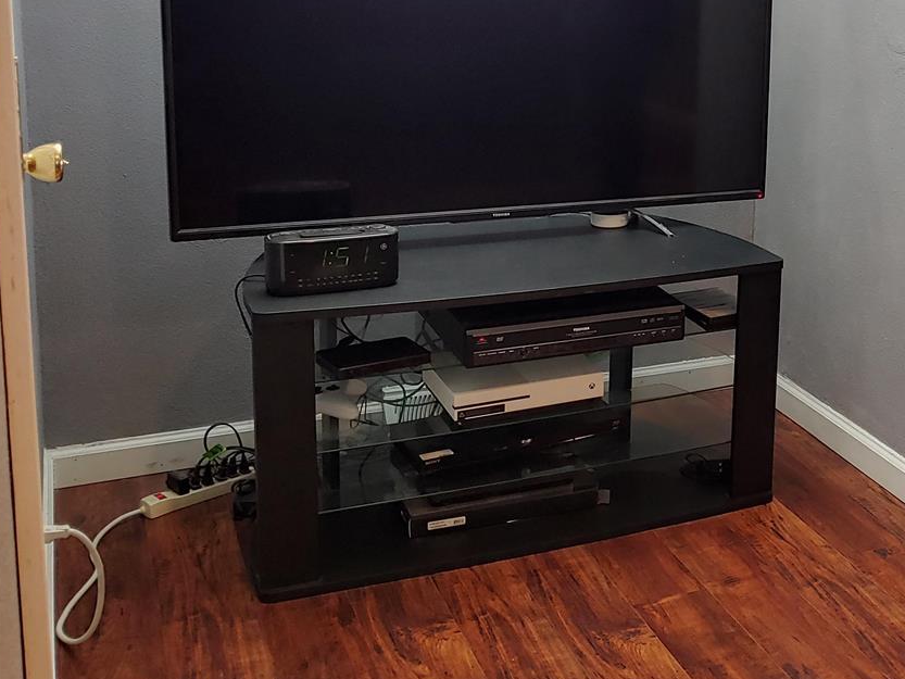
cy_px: 139
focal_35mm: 48
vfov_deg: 29.6
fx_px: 1255
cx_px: 853
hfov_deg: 36.6
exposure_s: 1/30
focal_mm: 4.23
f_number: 1.5
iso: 100
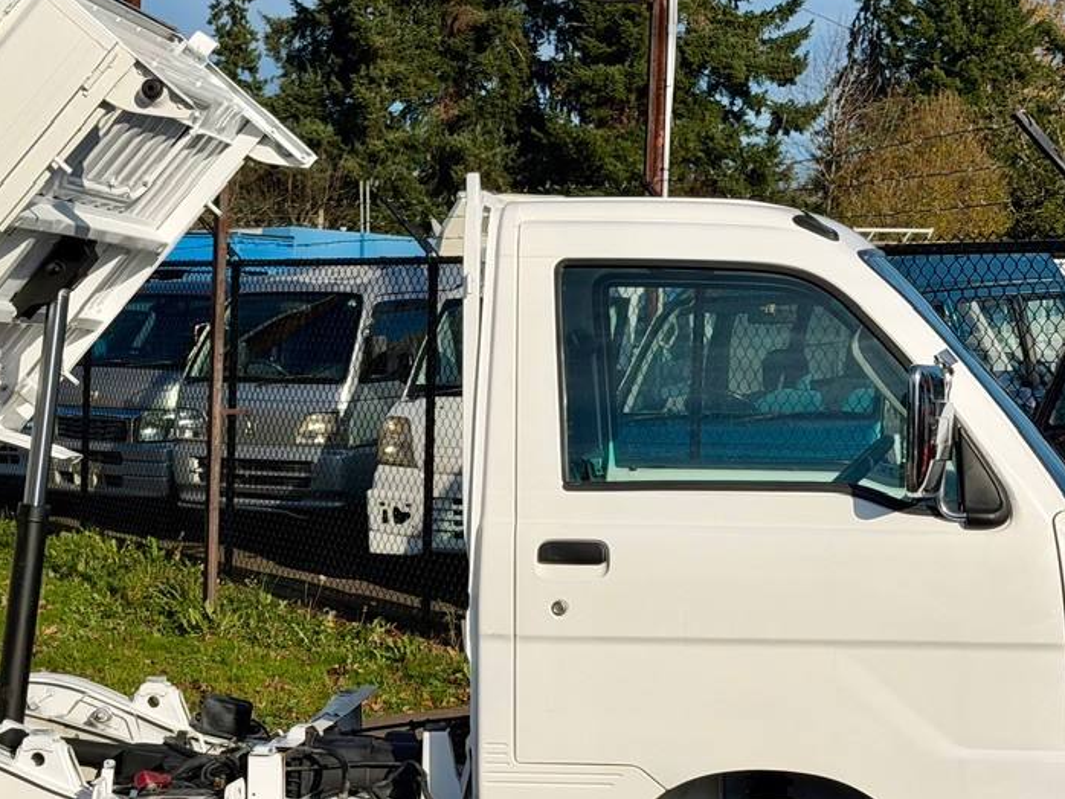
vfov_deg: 16.8
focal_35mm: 88
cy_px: 488
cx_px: 336
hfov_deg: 22.1
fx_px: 2708
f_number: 1.78
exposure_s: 1/16129
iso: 80
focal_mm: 6.76
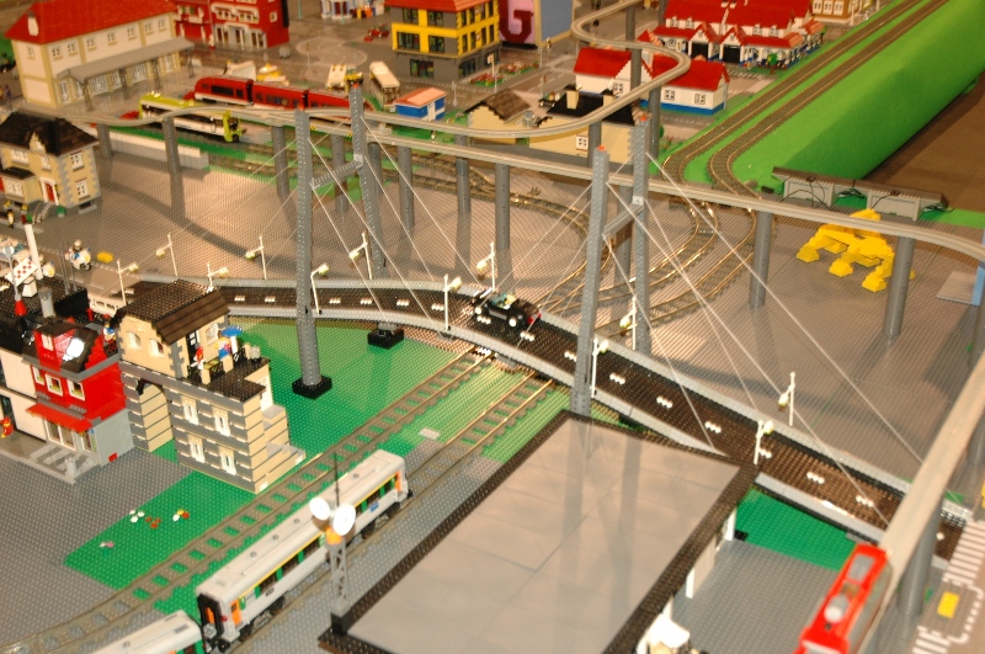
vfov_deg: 30.8
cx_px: 492
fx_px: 1189
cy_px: 327
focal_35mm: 44
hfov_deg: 45.0
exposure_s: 1/60
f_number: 4
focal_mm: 29
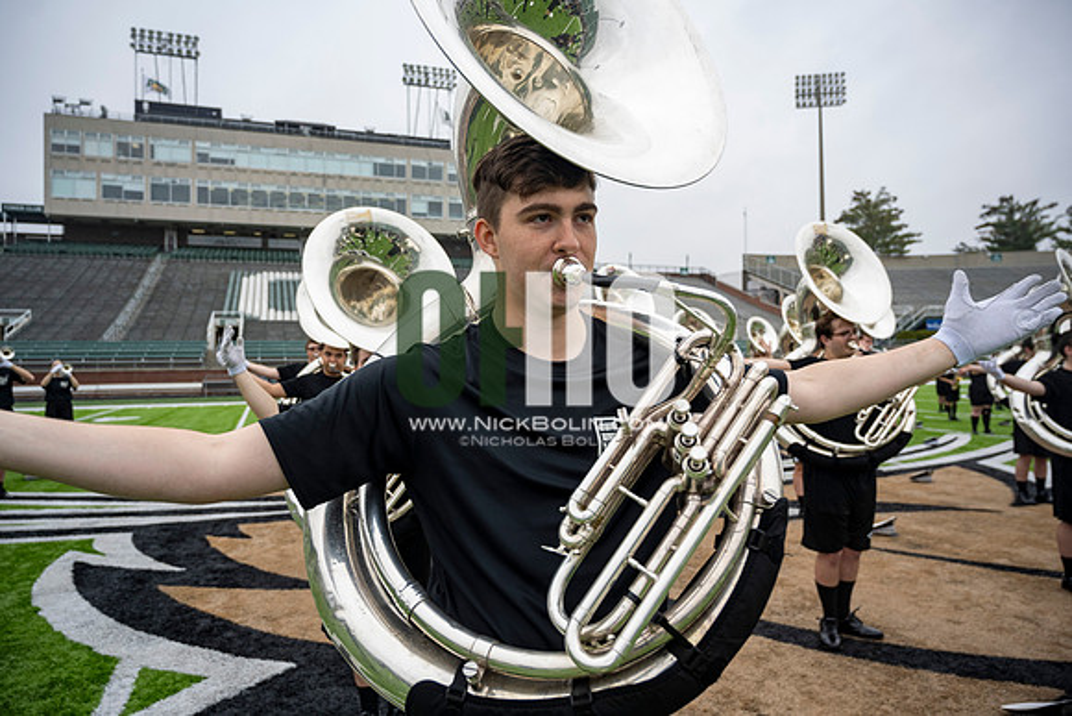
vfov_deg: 53.2
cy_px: 358
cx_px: 536
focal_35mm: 24
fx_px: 715
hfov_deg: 73.7
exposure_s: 1/200
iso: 320
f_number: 4
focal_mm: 24
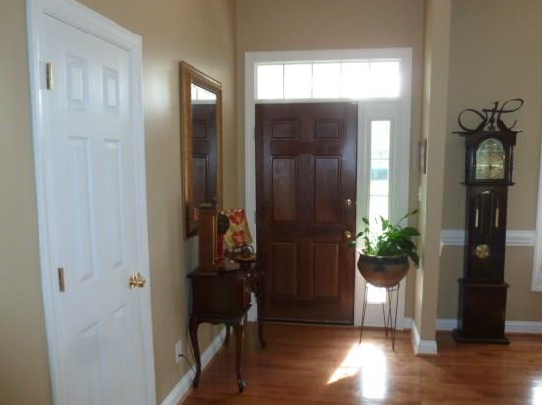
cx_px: 283
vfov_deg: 49.6
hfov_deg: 63.4
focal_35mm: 28
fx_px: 438
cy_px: 224
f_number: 3.3
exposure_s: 1/60
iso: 320
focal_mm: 4.3
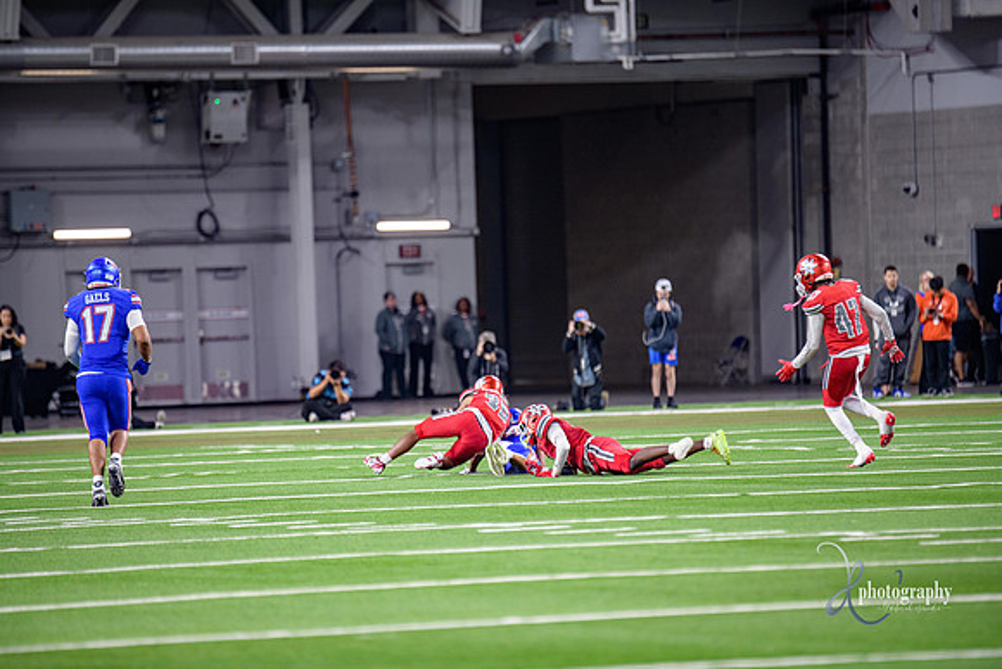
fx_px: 8352
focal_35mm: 300
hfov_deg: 6.9
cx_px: 501
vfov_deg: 4.6
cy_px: 334
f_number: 2.8
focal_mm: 300
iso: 1000
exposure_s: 1/400
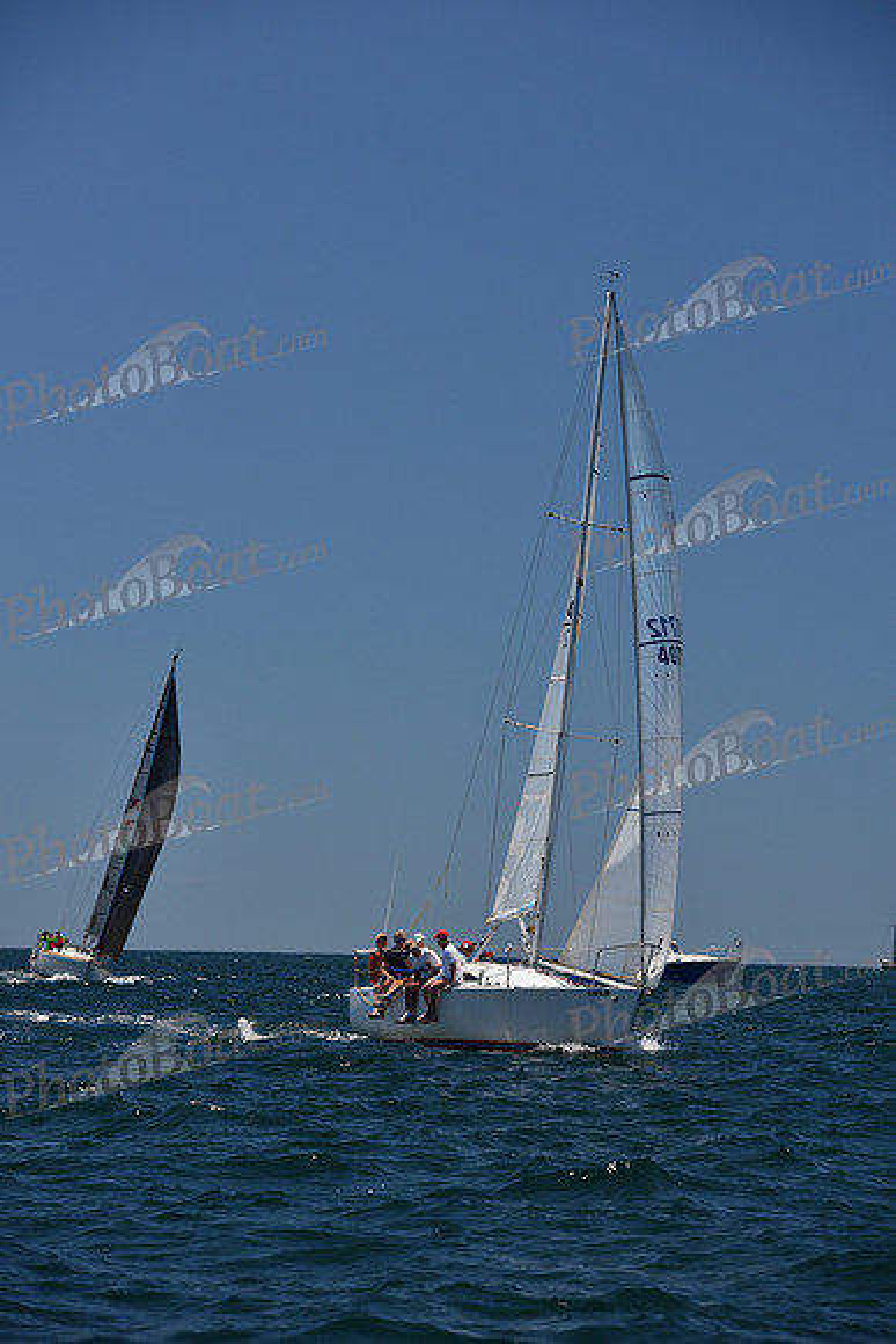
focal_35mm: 122
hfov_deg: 11.2
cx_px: 448
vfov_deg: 16.8
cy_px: 672
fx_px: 4552
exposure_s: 1/800
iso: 250
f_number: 7.1
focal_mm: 122
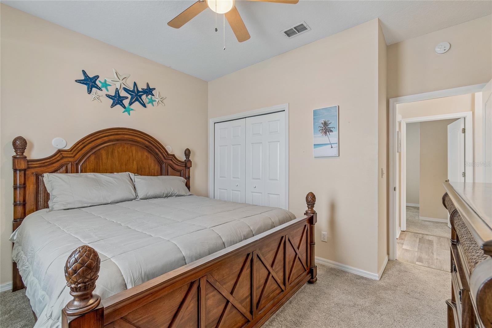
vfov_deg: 77.3
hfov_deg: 100.4
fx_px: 205
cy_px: 164
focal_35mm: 15
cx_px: 246
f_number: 7.1
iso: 100
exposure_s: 1/1.67
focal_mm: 10
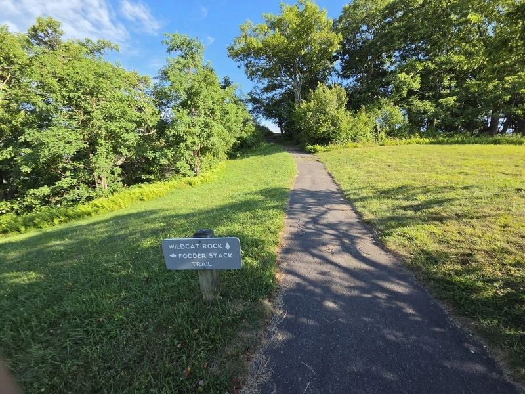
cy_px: 197
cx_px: 262
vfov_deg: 89.9
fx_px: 197
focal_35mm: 13
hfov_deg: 106.2
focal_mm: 2.2
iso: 100
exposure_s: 1/1212
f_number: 2.2
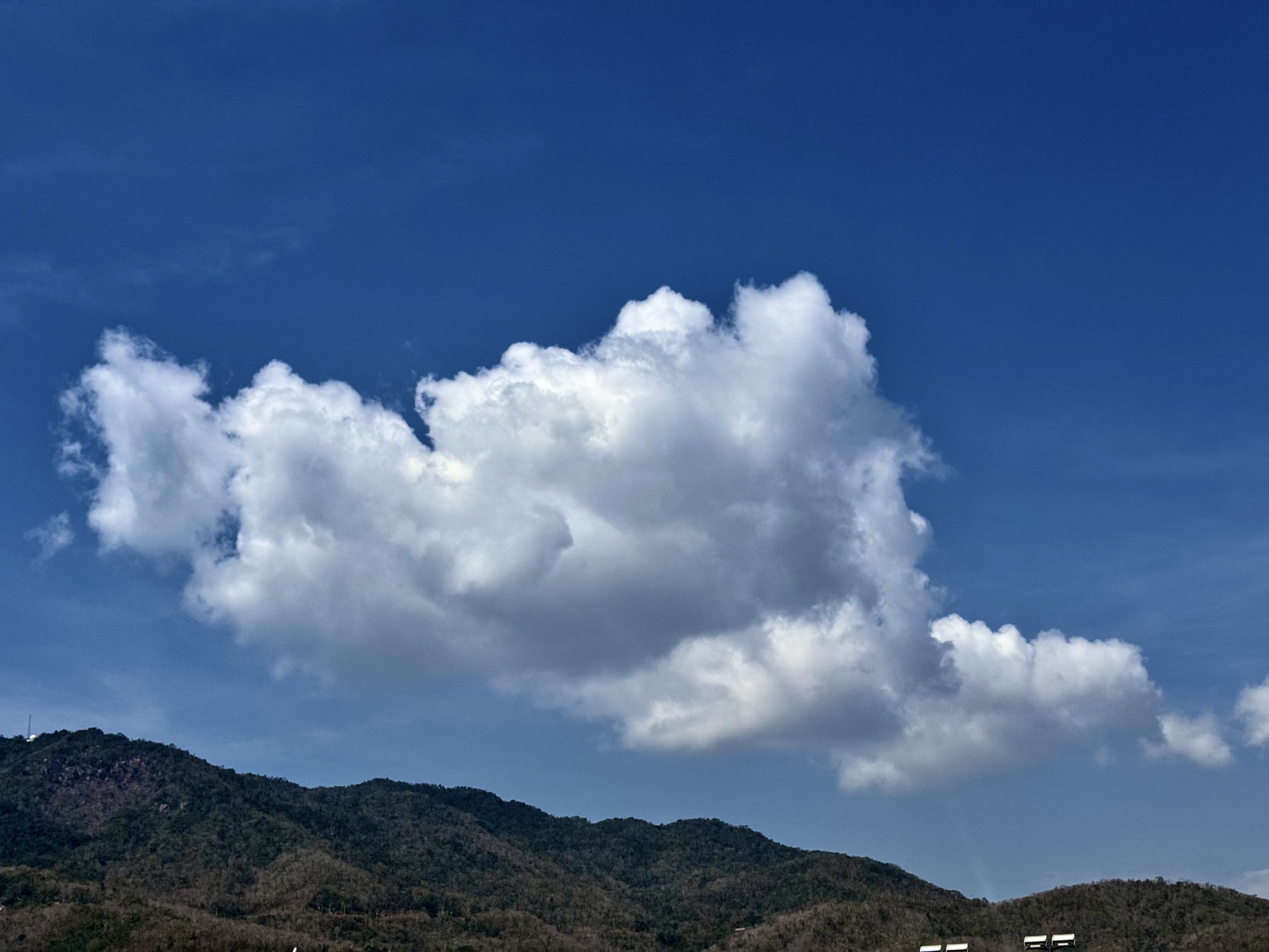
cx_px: 634
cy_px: 476
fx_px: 1760
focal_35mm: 48
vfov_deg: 30.3
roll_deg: +2.0
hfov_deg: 39.7
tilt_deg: +18.9
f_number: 1.78
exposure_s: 1/12500
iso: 64
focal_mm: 6.76
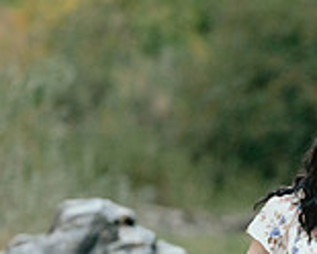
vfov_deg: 2.2
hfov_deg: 2.8
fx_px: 6577
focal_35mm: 701
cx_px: 522
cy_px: 249
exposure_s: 1/200
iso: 1600
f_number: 3.5
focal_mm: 200
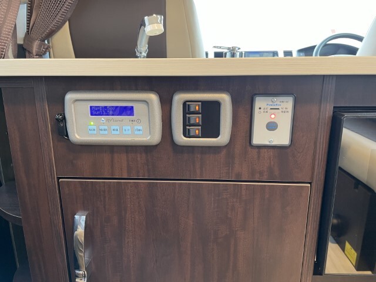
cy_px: 141
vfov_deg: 53.1
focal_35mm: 26
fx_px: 282
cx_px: 188
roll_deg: -1.0
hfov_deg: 67.3
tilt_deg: -15.9
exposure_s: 1/60
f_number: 1.6
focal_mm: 4.2
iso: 200
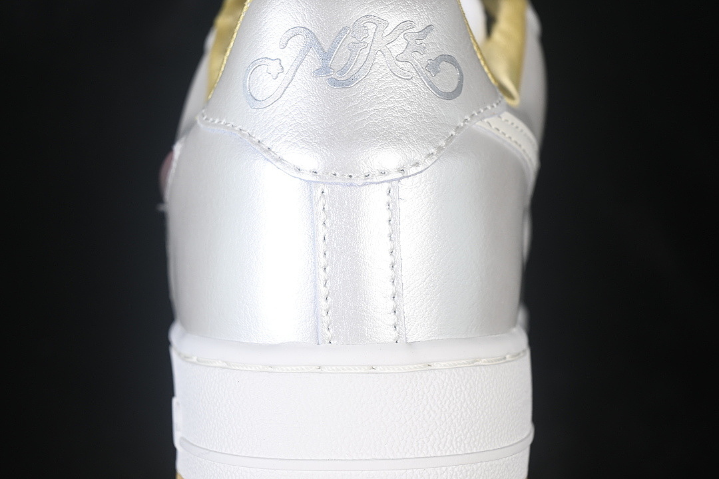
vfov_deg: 18.2
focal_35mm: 75
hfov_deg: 27.0
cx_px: 360
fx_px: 1498
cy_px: 240
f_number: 7.1
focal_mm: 50
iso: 160
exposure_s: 1/80
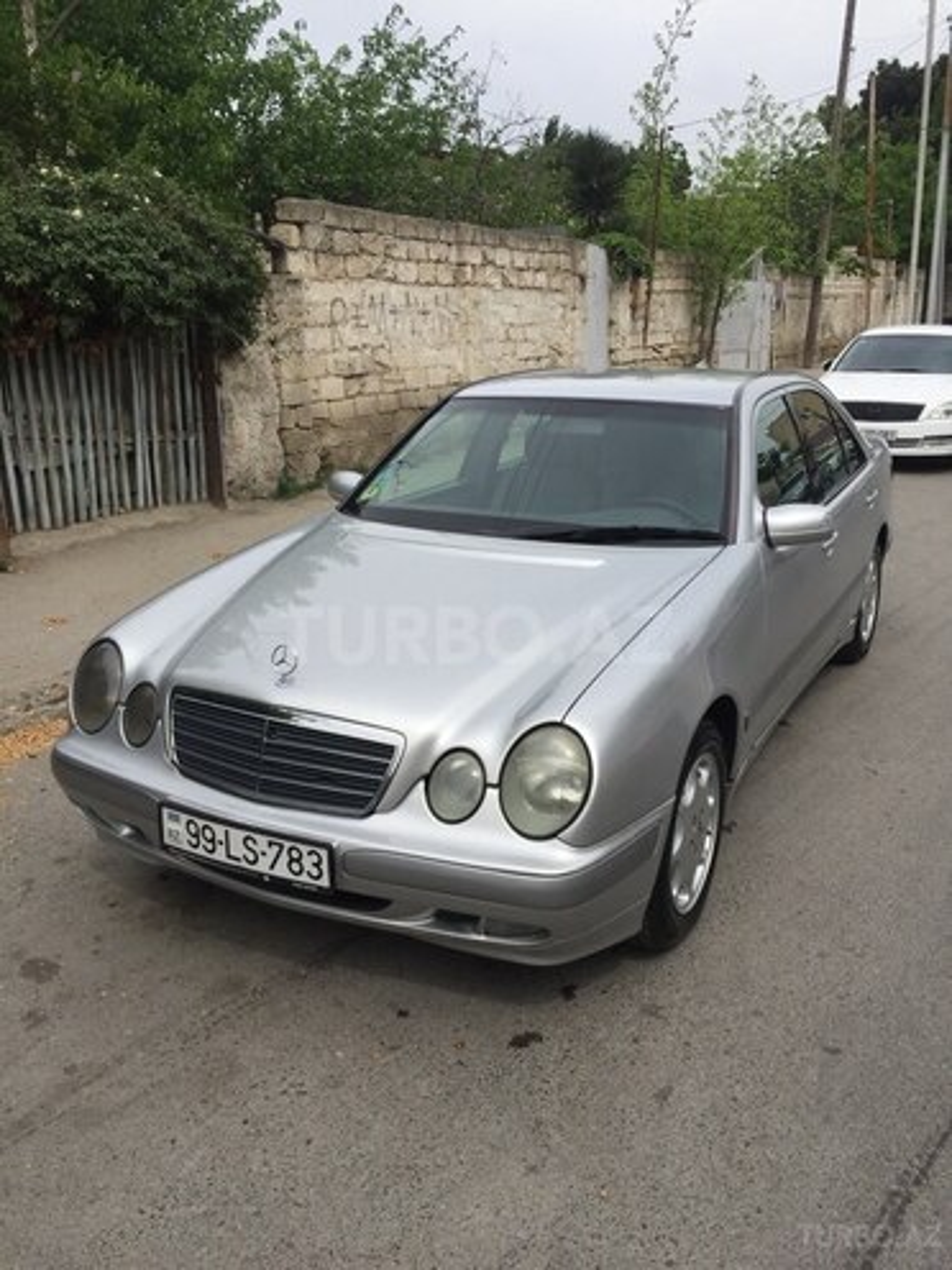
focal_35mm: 29
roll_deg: +1.0
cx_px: 476
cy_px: 635
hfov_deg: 48.2
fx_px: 1063
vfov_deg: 61.7
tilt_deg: -9.8
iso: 32
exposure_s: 1/2198
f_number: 2.2
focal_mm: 4.15
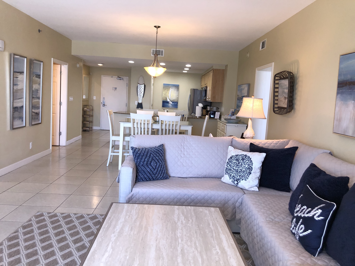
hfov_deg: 63.4
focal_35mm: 28
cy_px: 133
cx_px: 178
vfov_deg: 49.7
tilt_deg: -5.4
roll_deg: -3.1
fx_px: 287
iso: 40
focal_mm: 3.99
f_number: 1.8
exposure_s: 1/120
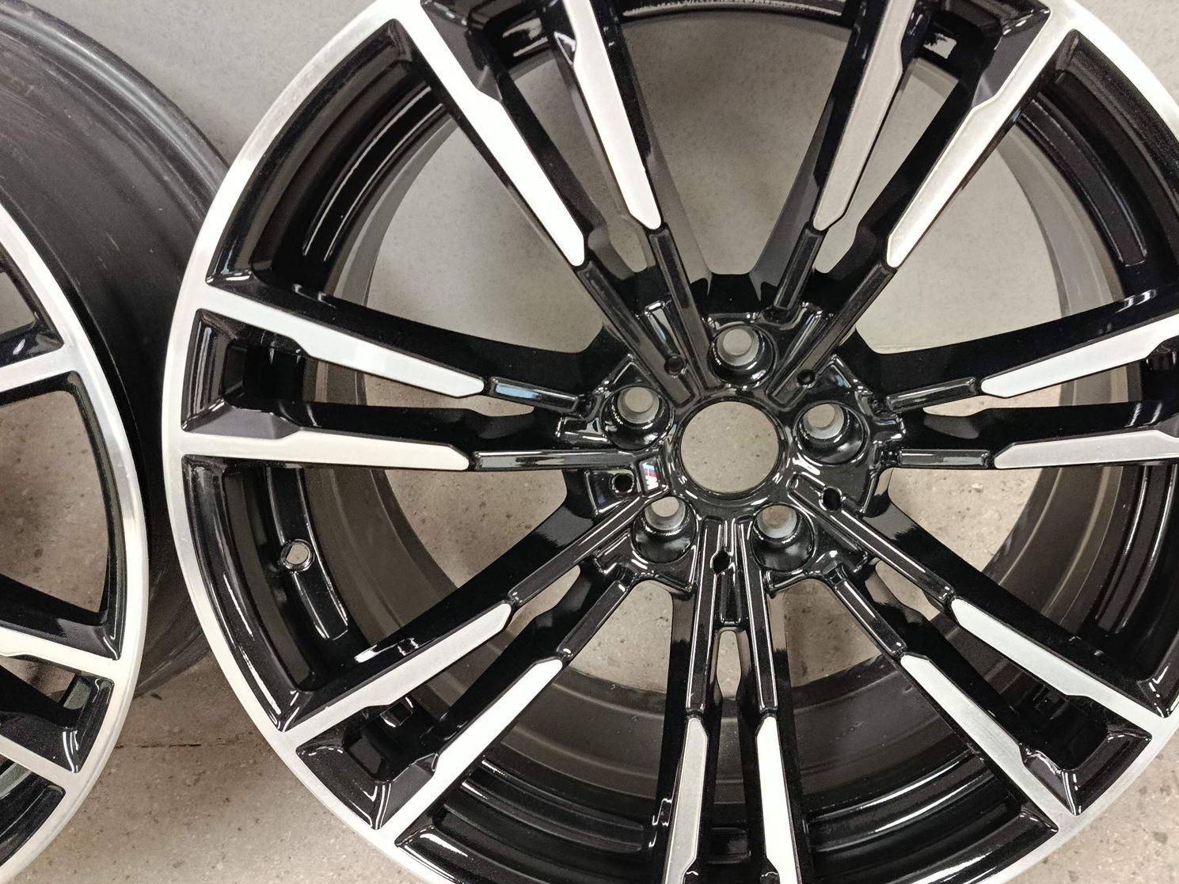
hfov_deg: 54.7
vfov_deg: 42.9
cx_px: 741
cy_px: 425
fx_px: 1124
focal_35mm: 33
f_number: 1.7
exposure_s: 1/25
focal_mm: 5.24
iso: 2924
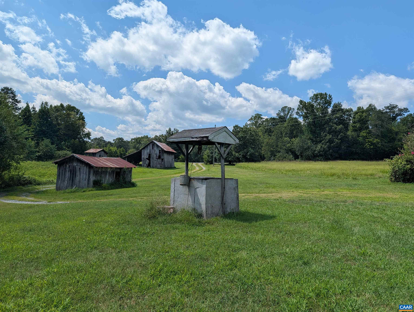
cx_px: 207
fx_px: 287
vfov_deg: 56.9
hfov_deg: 71.5
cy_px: 156
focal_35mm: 24
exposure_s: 1/1715
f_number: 1.68
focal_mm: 6.9
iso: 20
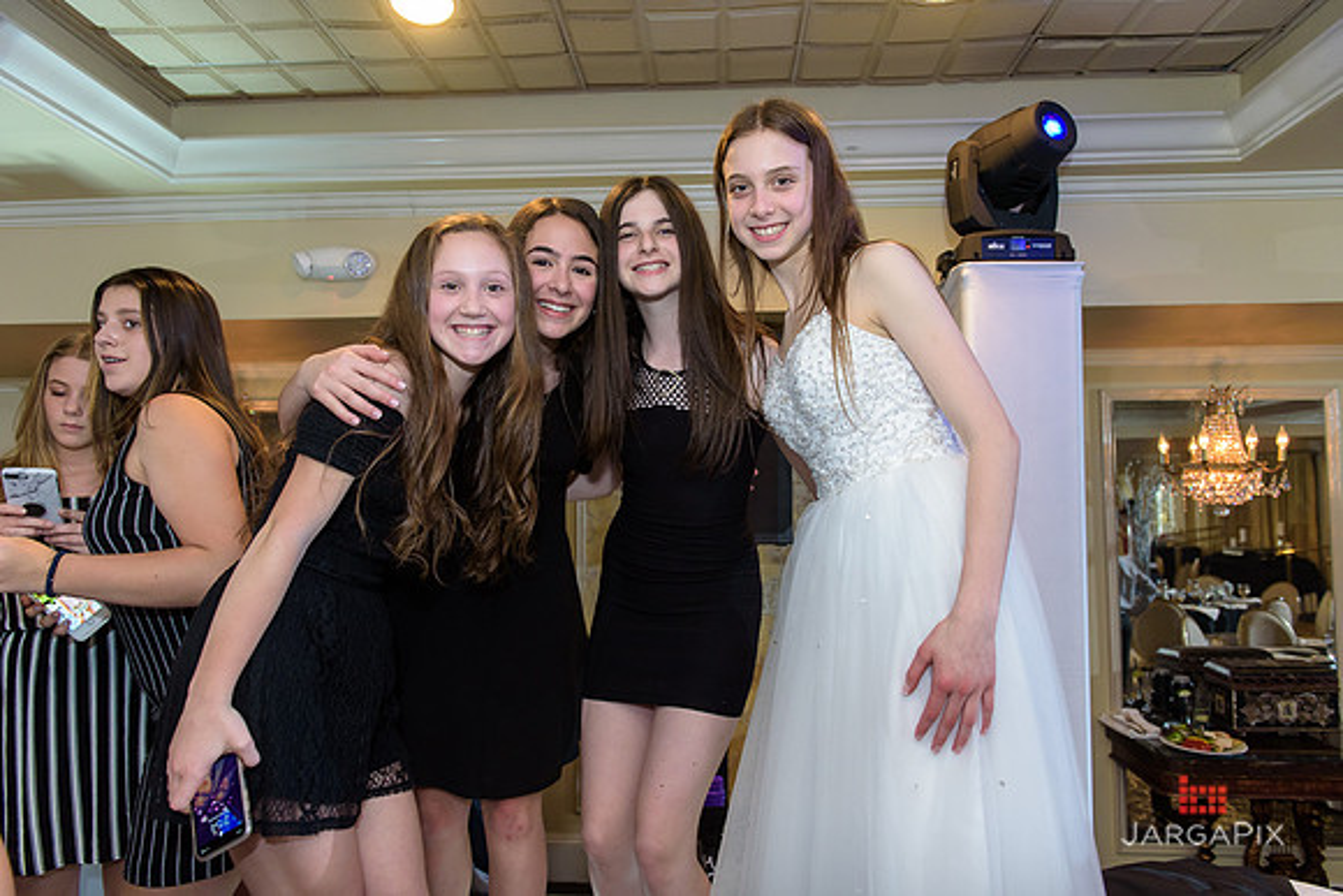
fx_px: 896
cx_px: 672
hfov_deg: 73.7
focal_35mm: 24
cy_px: 448
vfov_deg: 53.2
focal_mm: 24
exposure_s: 1/125
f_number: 3.2
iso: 1600
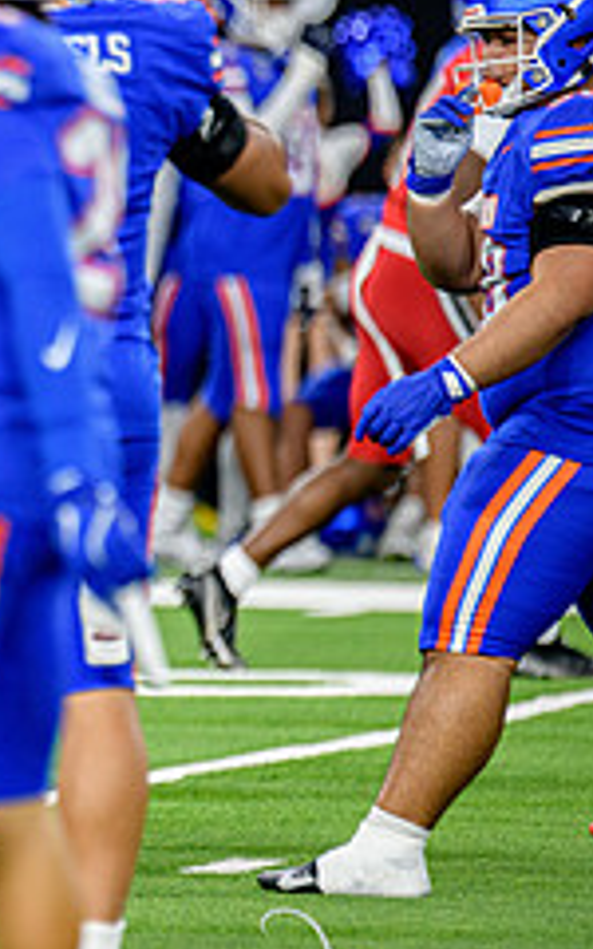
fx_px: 19083
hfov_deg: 1.8
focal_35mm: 738
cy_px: 433
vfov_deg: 2.8
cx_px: -463
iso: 1000
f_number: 2.8
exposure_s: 1/400
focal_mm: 300
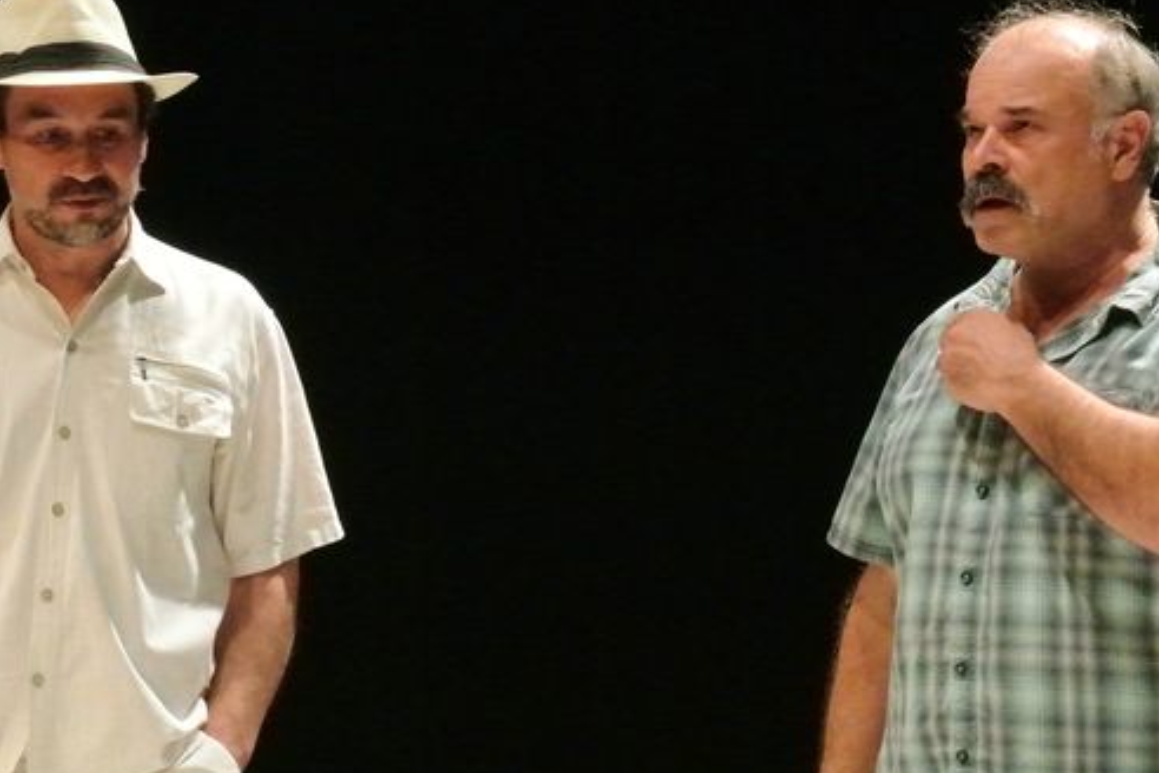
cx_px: 598
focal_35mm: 251
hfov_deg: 8.2
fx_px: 8080
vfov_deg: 5.5
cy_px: 418
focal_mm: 57.2
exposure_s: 1/250
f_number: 9
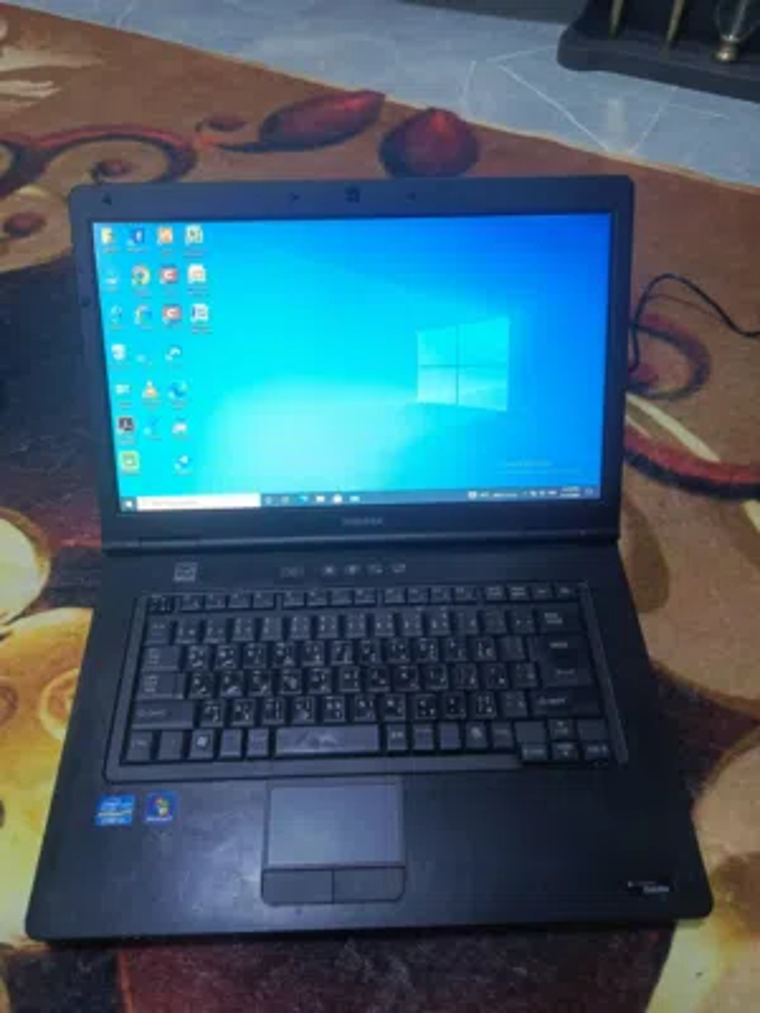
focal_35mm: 24
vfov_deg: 71.6
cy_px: 506
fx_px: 703
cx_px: 380
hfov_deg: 56.8
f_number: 1.75
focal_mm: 5.25
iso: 964
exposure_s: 1/50
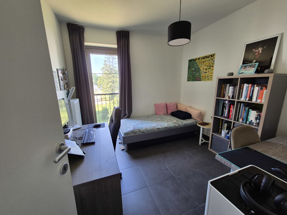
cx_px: 144
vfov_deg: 89.9
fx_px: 108
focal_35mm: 13
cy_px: 108
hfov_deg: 106.2
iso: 250
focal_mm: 2.2
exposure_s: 1/50
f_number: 2.2
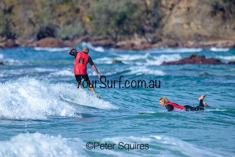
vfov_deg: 1.3
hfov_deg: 1.9
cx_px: 81
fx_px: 7182
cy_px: 72
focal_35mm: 1100
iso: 250
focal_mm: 800
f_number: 6.3
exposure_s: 1/2000
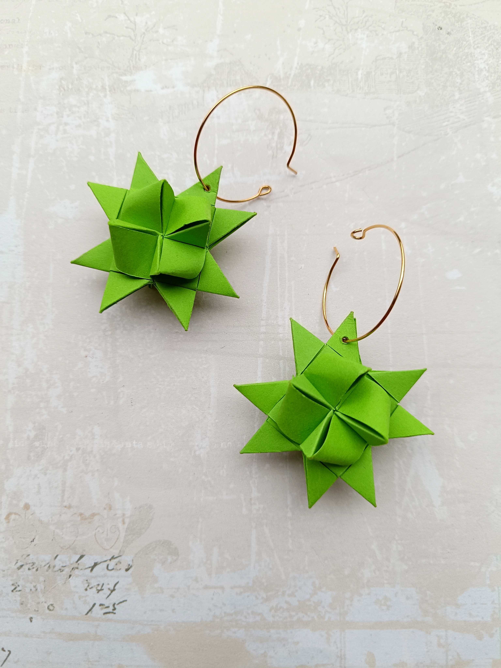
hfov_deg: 56.8
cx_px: 250
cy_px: 334
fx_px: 463
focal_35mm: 24
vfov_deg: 71.6
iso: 112
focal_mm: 5.59
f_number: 1.88
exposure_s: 1/101
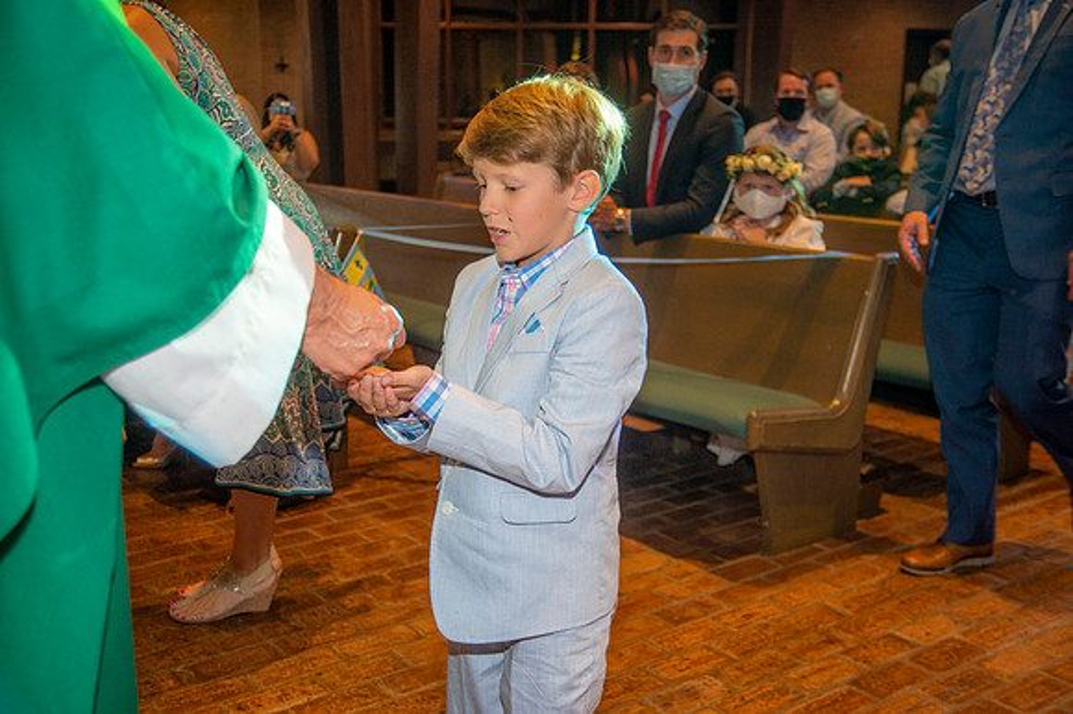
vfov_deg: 33.4
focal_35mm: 40
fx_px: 1191
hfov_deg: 48.5
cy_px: 357
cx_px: 536
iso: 1600
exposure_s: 1/200
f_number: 5
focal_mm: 40
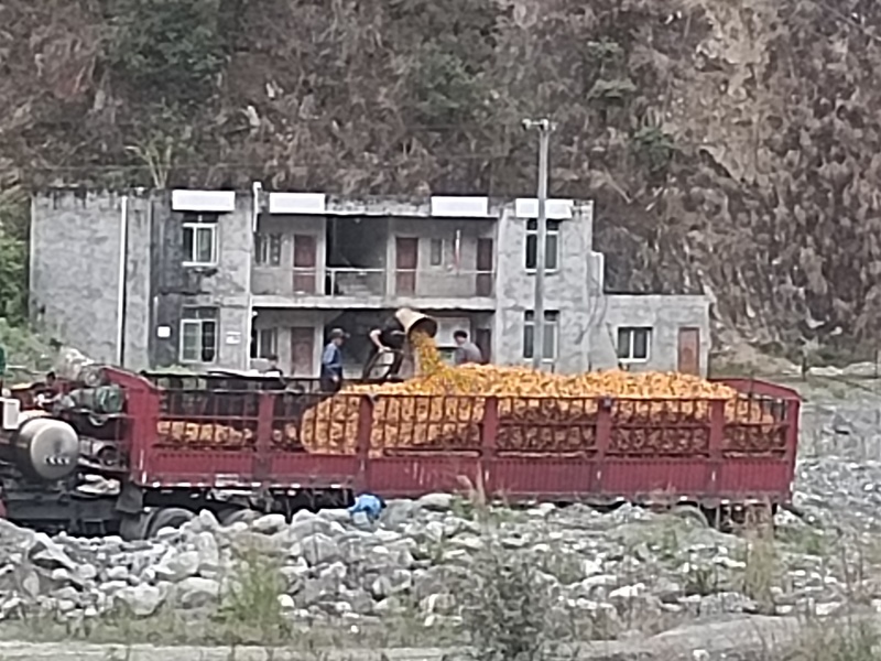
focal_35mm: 223
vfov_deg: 6.7
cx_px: 440
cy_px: 330
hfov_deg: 8.9
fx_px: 5675
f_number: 1.8
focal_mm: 3.96
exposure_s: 1/246
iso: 100
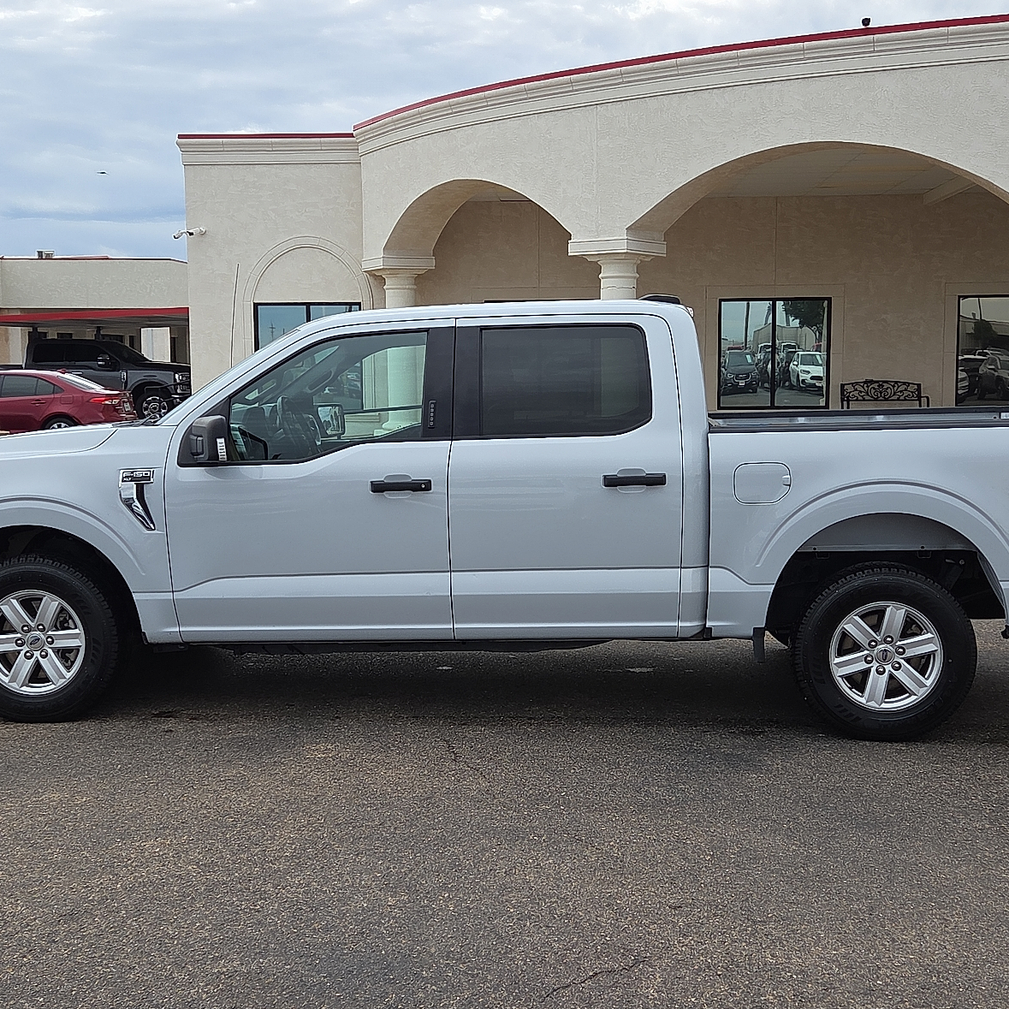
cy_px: 503
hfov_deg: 40.0
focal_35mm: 42
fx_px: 1385
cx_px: 521
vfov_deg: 40.0
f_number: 1.8
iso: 76
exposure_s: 1/2500
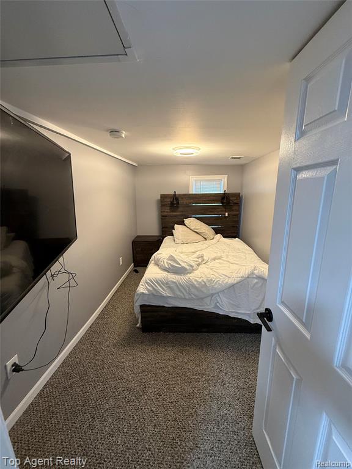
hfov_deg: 85.7
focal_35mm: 14
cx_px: 176
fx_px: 190
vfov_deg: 102.1
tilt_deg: -12.9
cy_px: 234
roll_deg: +0.0
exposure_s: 1/60
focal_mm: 2.22
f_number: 2.2
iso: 400
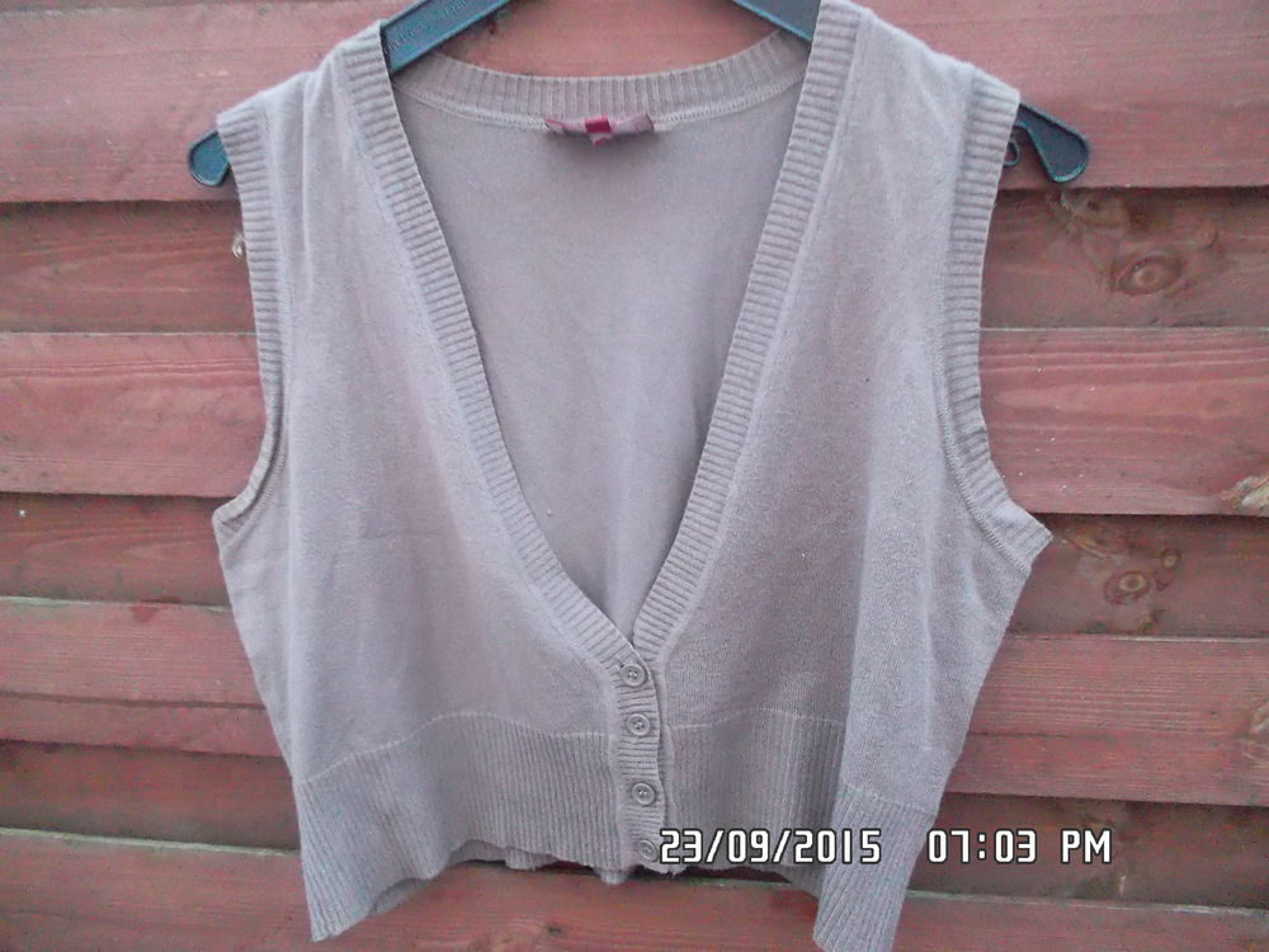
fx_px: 1026
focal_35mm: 28
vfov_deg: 49.7
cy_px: 476
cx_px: 634
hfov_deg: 63.4
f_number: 3.3
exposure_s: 1/8
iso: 750
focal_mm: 4.1
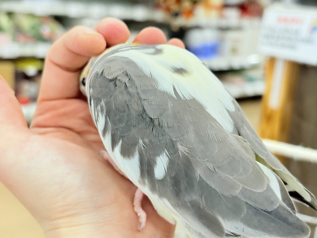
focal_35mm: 52
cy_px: 119
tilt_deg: -13.3
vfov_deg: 28.0
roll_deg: -5.0
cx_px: 158
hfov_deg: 36.8
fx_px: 476
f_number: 1.6
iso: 125
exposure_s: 1/100
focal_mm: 5.96
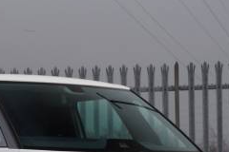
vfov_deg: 8.1
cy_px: 179
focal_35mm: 168
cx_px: 35
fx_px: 1069
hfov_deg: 12.2
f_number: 5.6
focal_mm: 42
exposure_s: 1/160
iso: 200
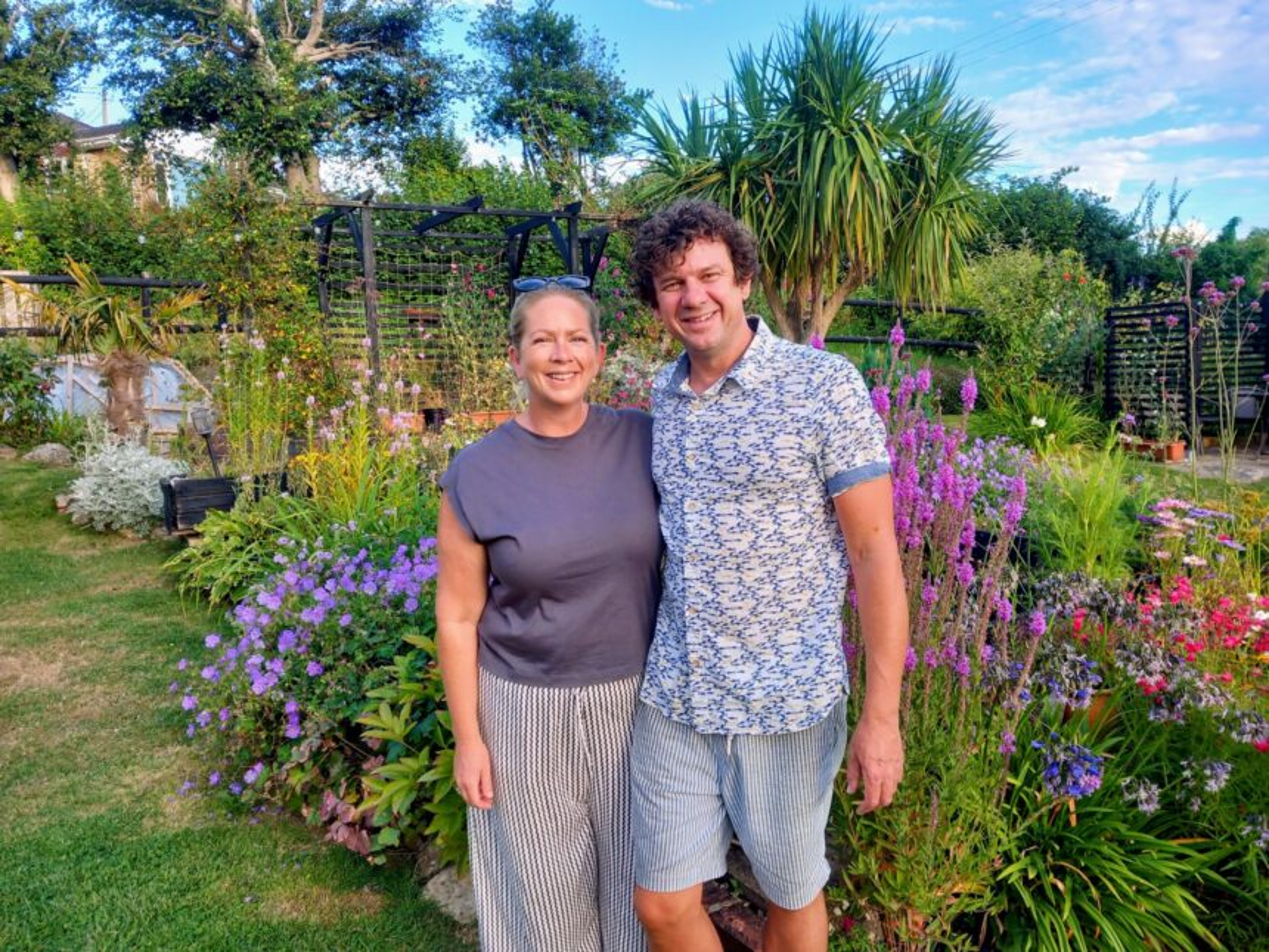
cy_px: 476
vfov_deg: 51.4
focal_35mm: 27
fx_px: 990
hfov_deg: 65.3
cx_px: 634
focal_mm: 4
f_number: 1.8
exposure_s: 1/100
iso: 32
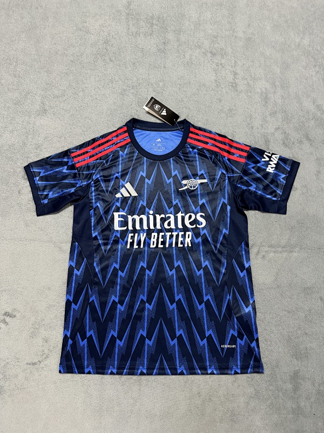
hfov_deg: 56.8
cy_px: 216
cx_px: 162
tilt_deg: -77.4
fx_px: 300
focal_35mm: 24
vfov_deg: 71.6
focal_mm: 6.76
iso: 320
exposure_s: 1/50
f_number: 1.78
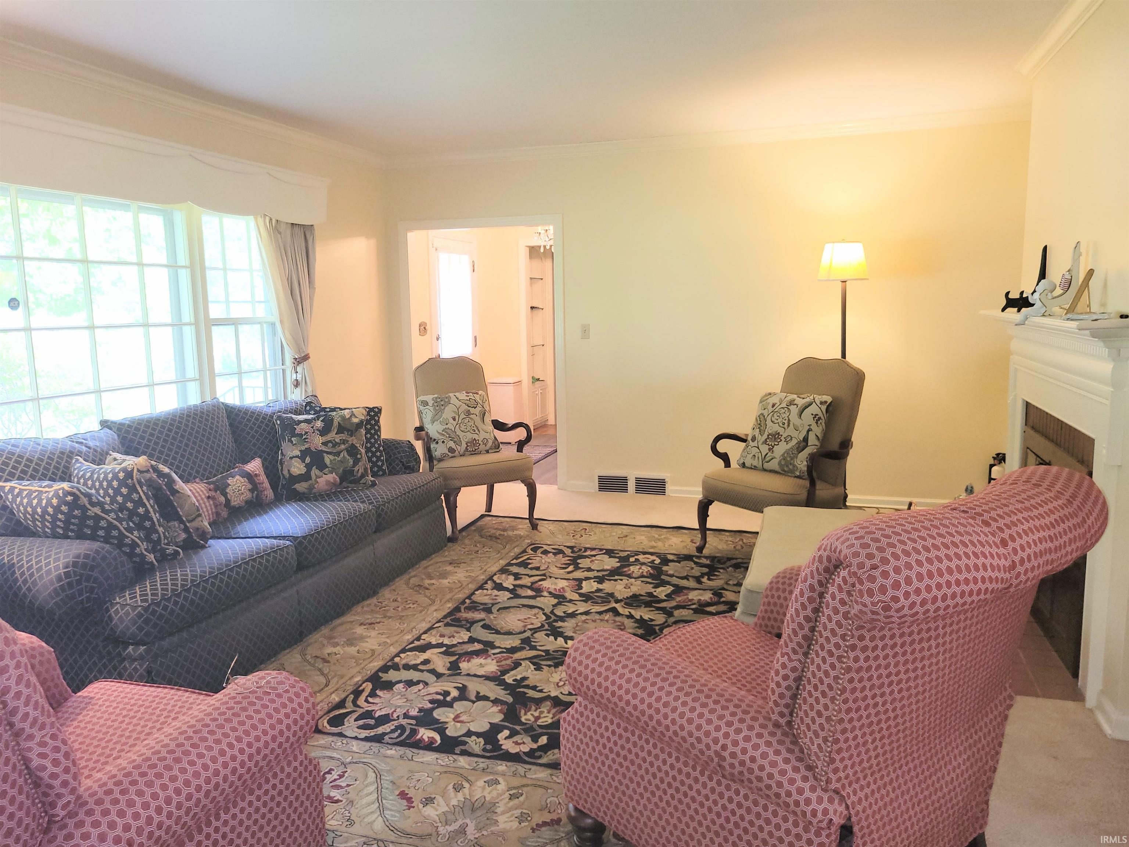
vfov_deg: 53.1
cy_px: 424
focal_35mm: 26
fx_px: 848
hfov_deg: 67.3
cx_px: 564
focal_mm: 5.4
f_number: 1.8
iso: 100
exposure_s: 1/24
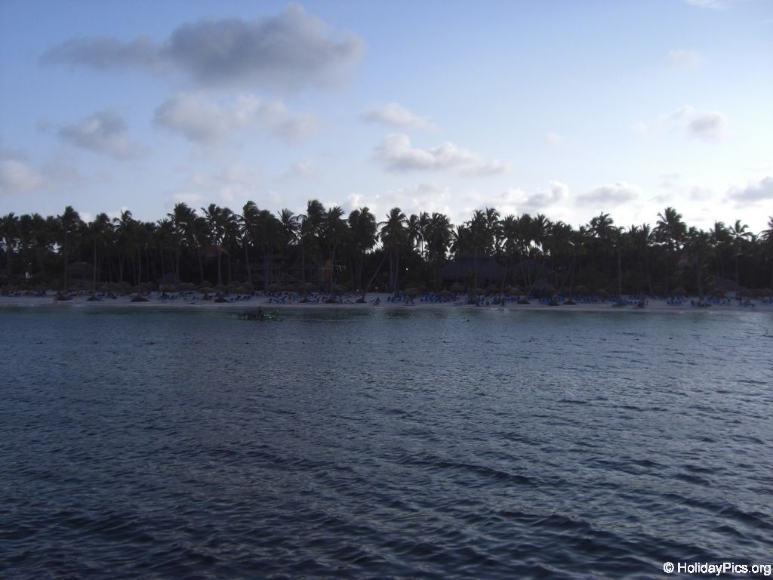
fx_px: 849
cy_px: 290
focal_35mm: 38
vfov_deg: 37.7
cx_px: 386
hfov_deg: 49.0
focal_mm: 6.2
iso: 64
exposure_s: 1/125
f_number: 8
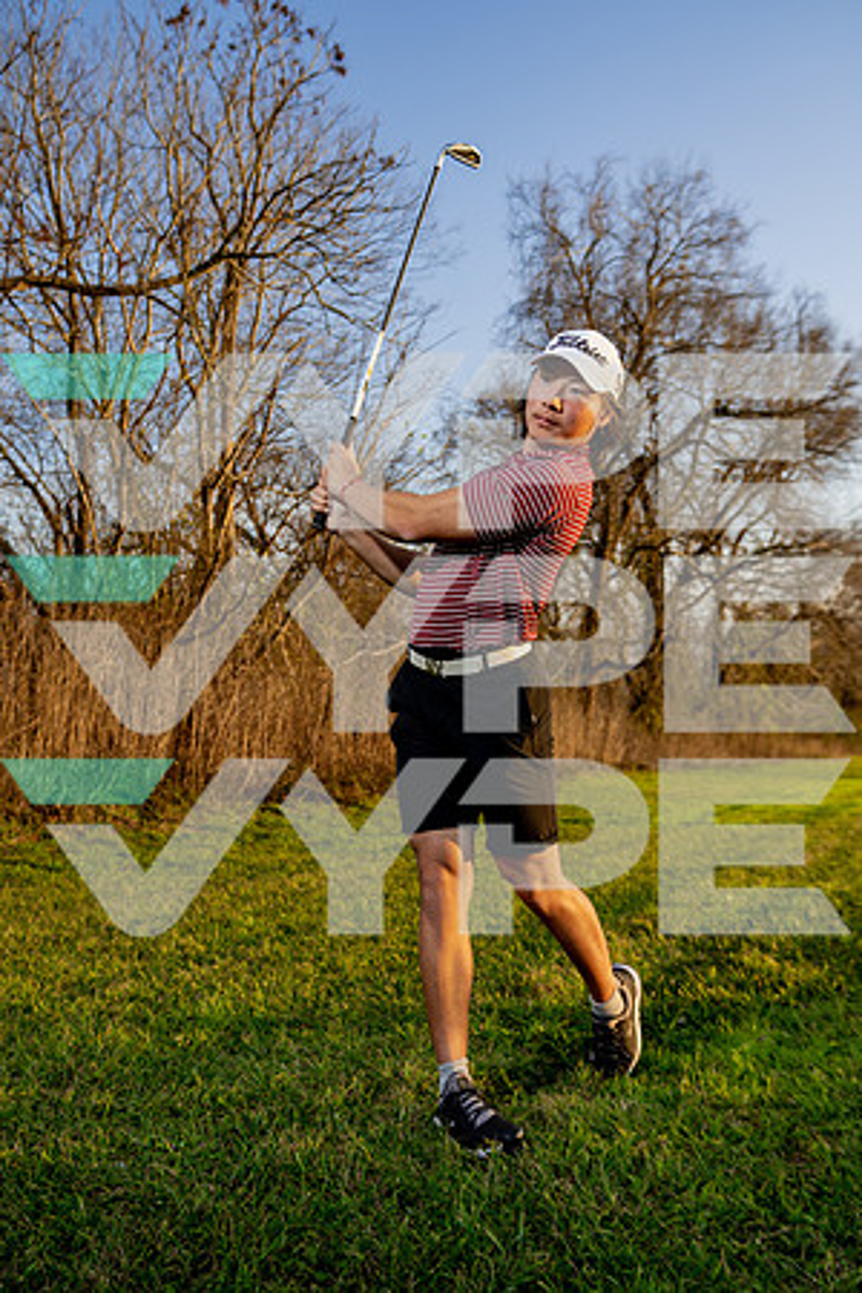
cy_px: 646
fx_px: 1149
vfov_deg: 58.7
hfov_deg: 41.1
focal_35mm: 32
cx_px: 431
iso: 100
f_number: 4
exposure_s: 1/250
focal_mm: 32
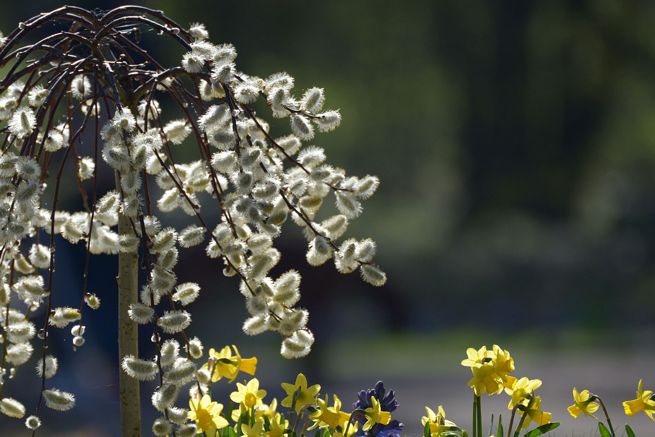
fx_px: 11010
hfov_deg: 3.4
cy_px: 264
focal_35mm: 605
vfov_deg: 2.3
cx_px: 219
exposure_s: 1/1250
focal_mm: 400
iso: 400
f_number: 6.3
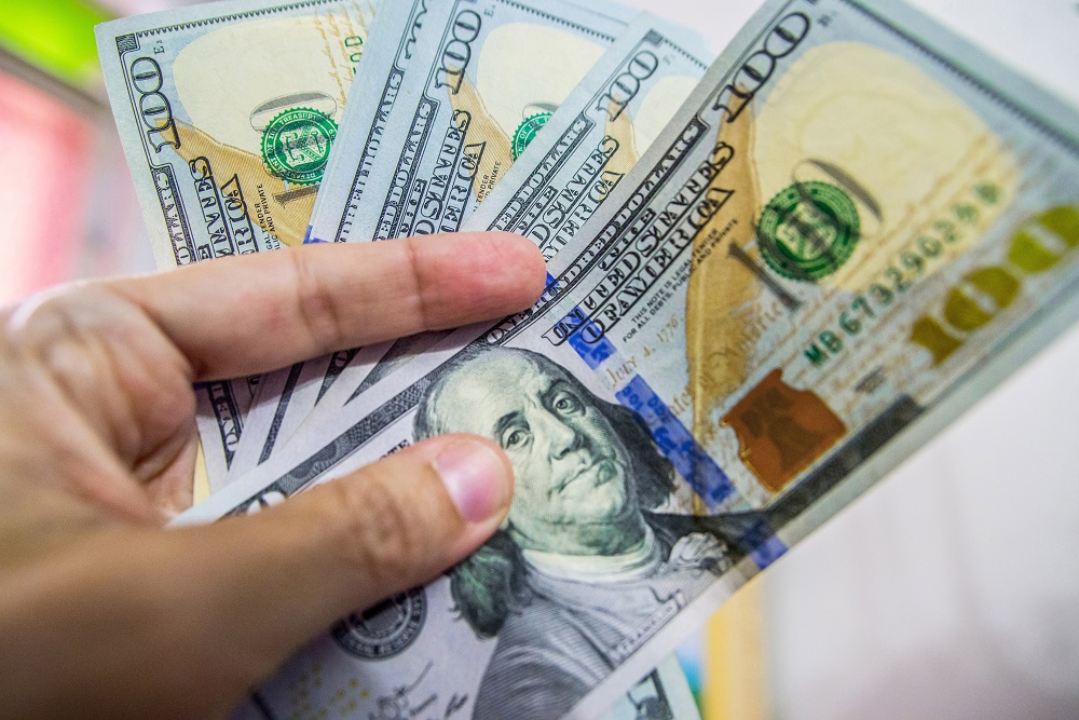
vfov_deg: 61.9
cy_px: 360
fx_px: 599
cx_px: 540
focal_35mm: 20
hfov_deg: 84.0
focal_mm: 20
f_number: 4.5
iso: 6400
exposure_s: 1/60
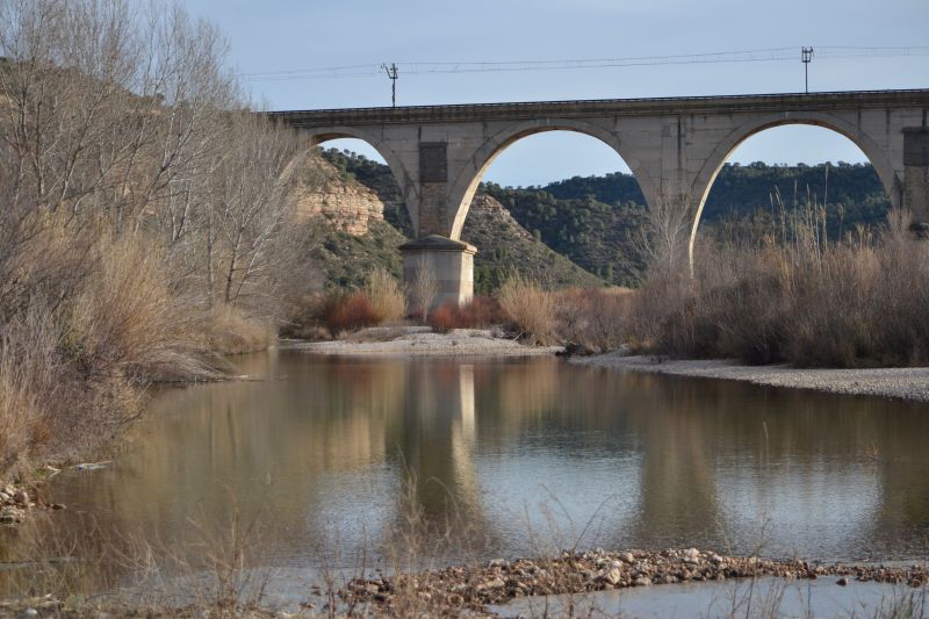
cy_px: 310
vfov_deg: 16.5
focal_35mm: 82
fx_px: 2128
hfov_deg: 24.6
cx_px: 464
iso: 100
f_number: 4.5
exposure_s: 1/640
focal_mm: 55
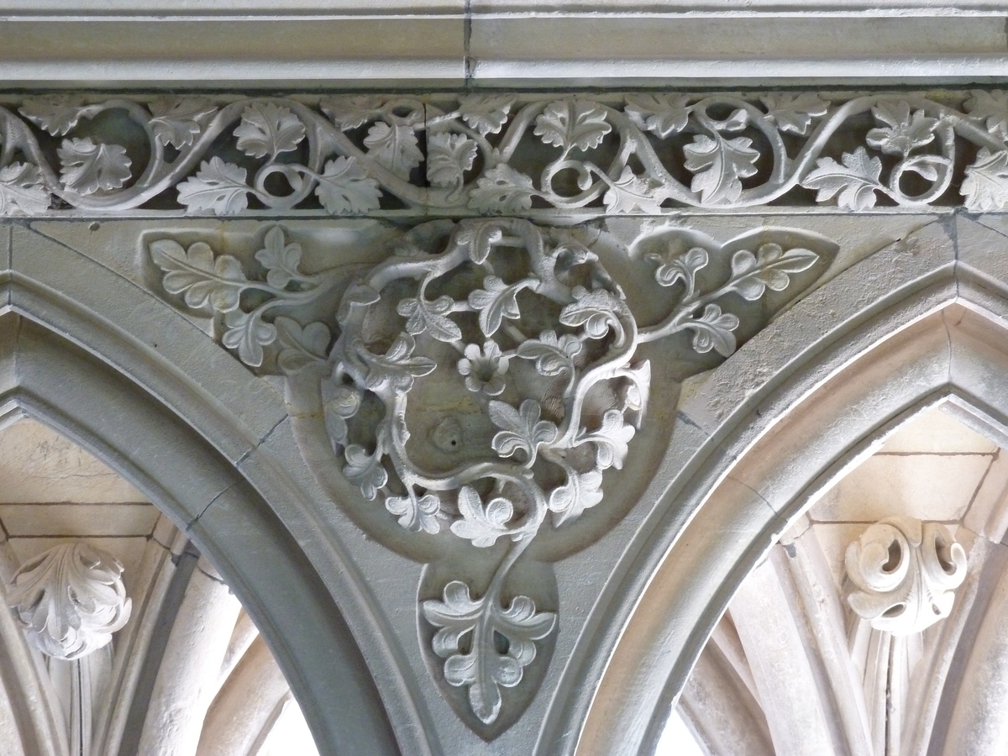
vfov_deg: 18.9
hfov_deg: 25.0
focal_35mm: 78
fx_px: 2271
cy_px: 378
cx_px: 504
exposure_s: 1/15
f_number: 4.2
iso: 400
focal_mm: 12.8
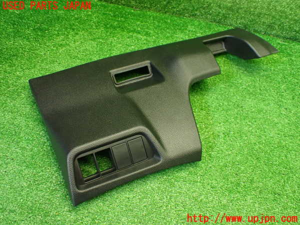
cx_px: 150
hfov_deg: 60.0
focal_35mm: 30
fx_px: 260
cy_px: 112
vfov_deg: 46.8
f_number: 2.3
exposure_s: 1/100
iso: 800
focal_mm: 5.4
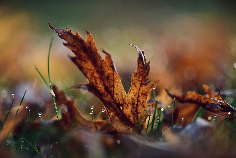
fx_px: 984
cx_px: 118
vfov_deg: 9.2
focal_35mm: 150
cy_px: 79
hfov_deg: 13.7
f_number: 3.5
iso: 1100
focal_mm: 150
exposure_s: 1/4000
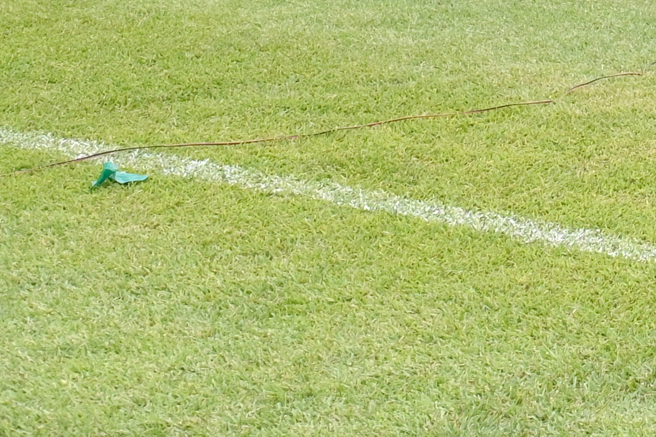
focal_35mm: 176
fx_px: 3206
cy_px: -461
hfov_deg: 10.4
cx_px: 1439
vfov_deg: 7.5
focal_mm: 38
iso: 400
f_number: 8
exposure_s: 1/500
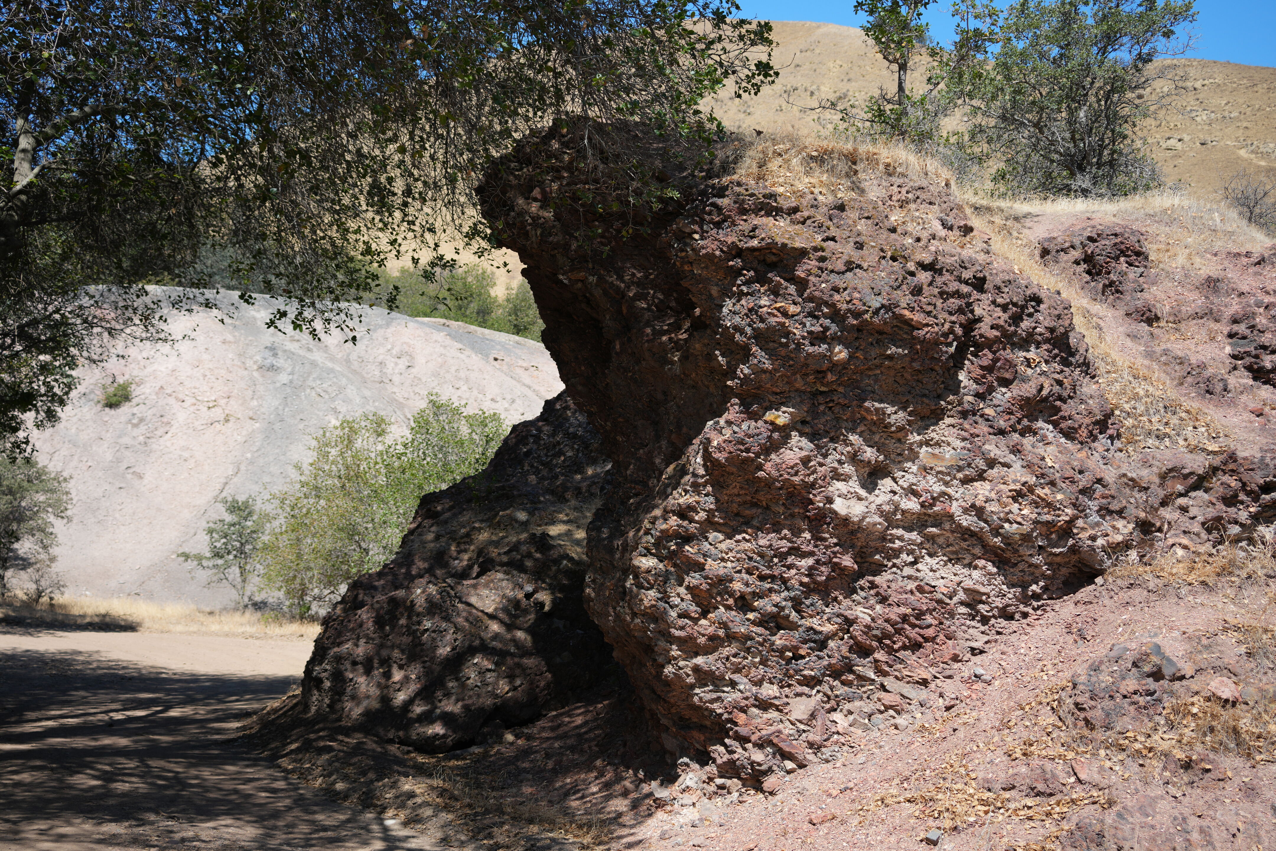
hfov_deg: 39.6
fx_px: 1772
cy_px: 426
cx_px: 638
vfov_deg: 27.0
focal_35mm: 50
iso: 160
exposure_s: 1/640
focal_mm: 50
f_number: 4.5
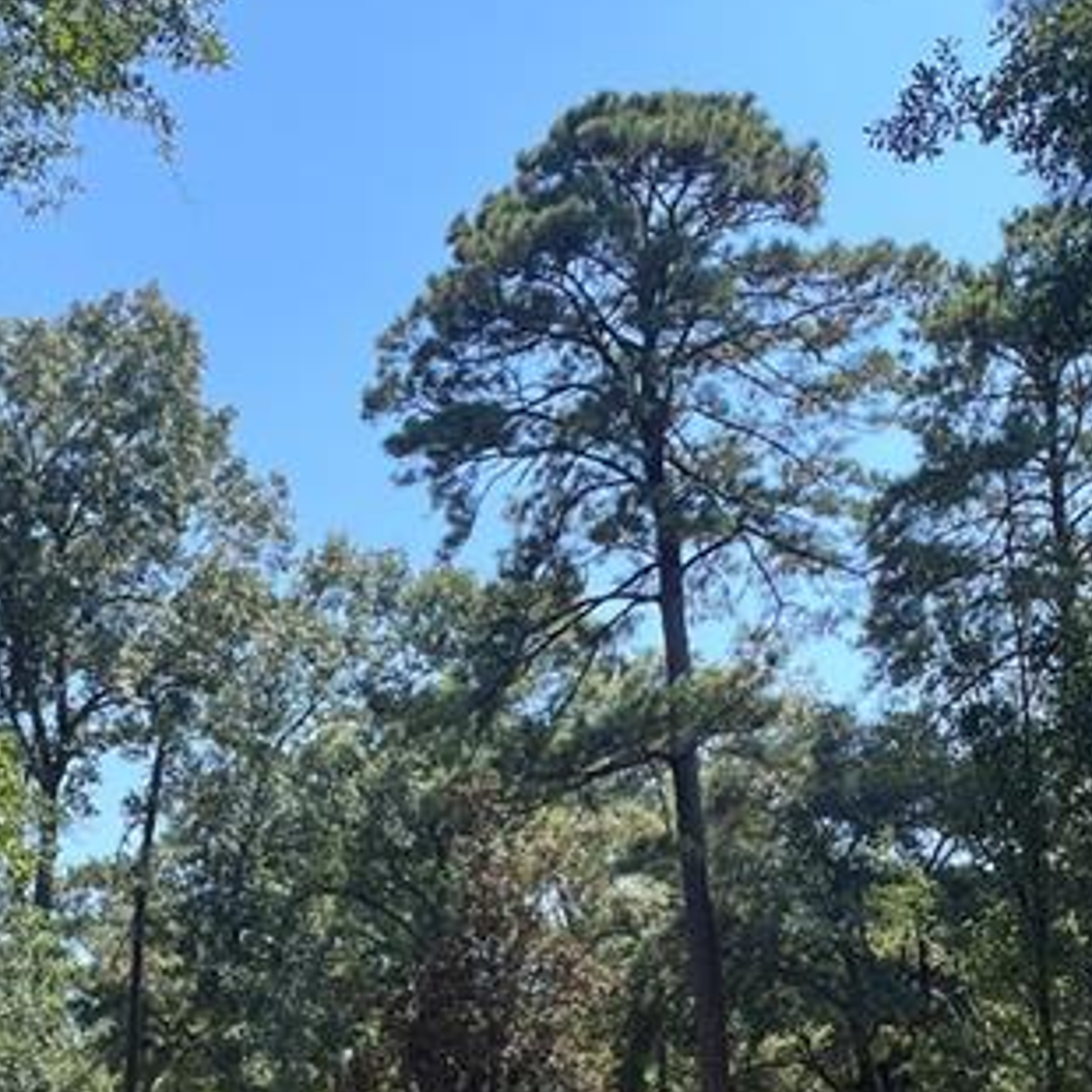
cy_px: 1050
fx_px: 2034
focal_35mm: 57
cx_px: 384
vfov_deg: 28.5
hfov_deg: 29.9
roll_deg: +2.6
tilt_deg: +4.9
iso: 50
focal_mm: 5.1
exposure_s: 1/1477
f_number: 1.6
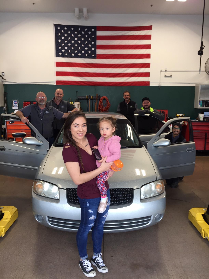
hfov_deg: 48.2
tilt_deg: -8.4
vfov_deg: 61.7
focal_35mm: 29
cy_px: 140
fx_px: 233
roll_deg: -0.3
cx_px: 104
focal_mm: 4.15
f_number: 2.2
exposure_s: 1/60
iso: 40
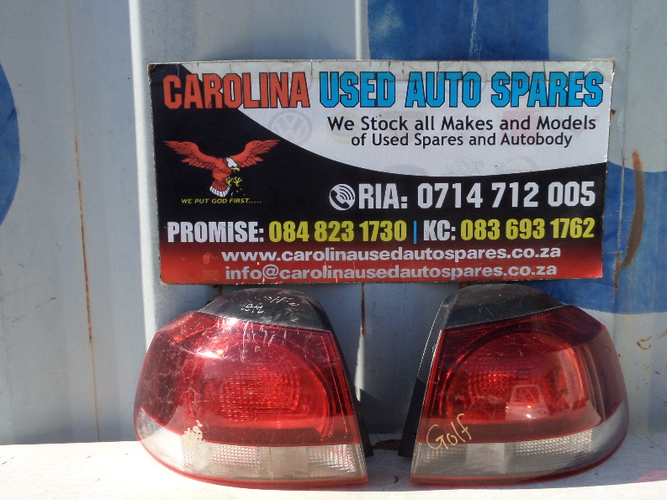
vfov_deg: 45.3
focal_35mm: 31
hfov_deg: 58.3
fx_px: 597
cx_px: 352
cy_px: 292
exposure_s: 1/500
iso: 80
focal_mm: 4
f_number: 4.2
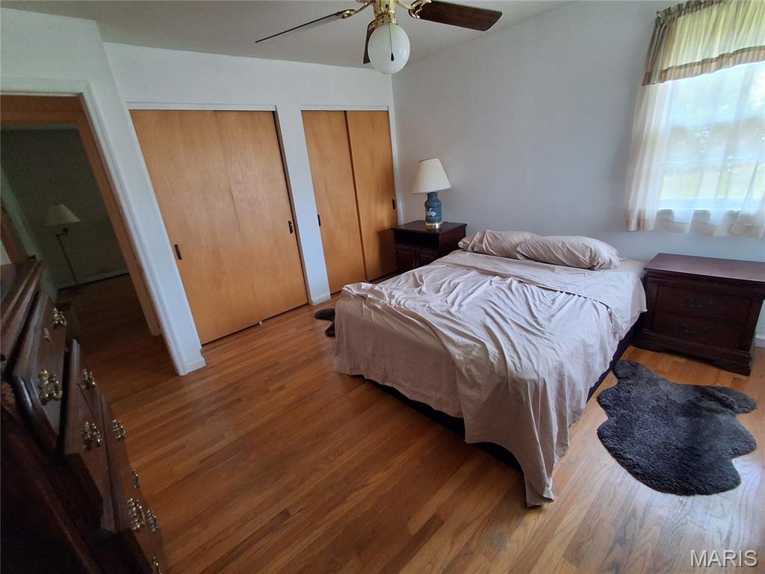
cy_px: 287
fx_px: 354
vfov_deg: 78.1
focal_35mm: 16
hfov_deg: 94.5
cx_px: 382
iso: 200
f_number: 2.2
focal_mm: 1.64
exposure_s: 1/40
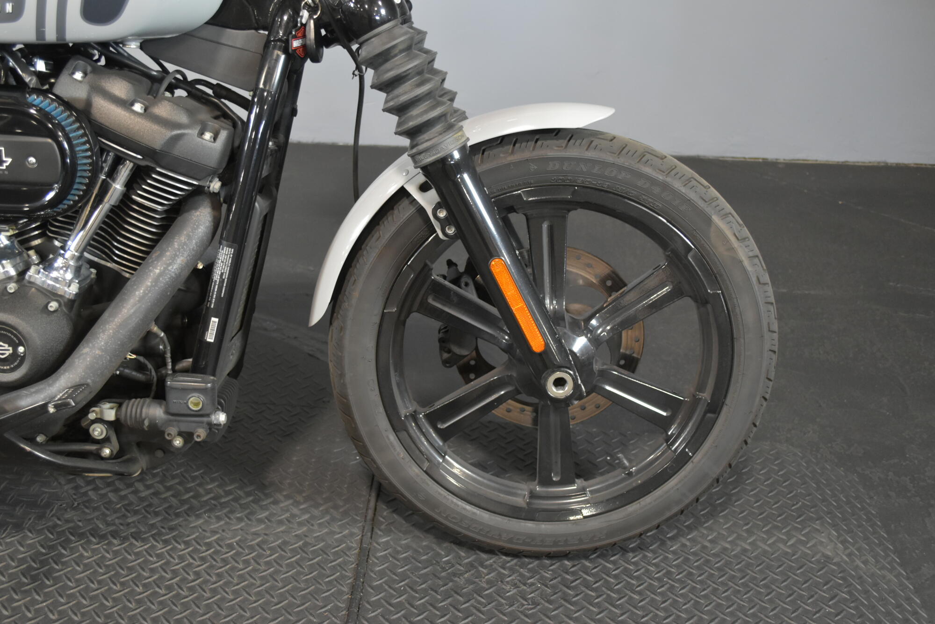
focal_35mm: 36
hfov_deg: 53.1
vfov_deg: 36.9
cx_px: 468
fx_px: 935
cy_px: 312
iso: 1600
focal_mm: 24
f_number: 4
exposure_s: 1/25
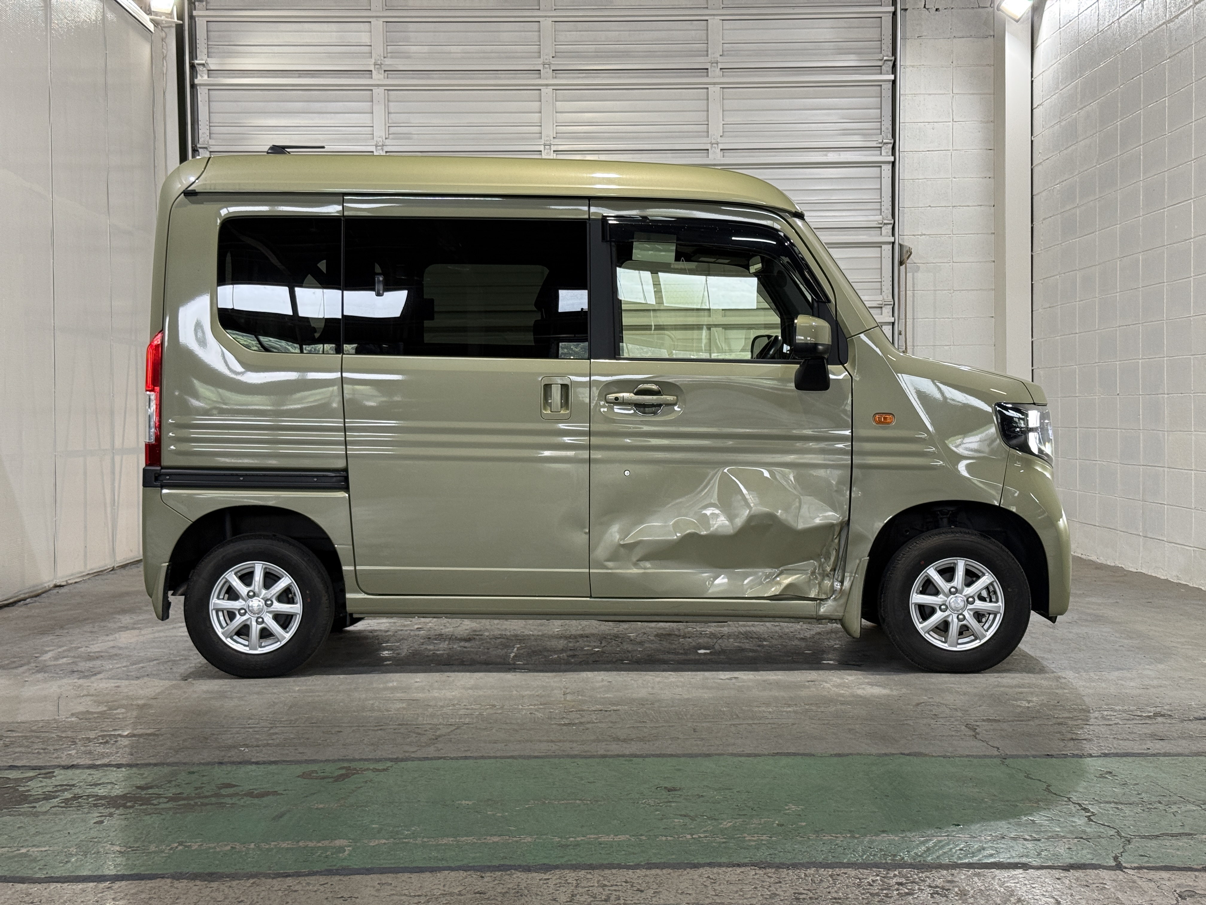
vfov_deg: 30.3
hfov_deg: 39.7
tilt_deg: -1.2
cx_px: 603
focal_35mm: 48
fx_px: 1672
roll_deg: +0.5
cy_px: 452
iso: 100
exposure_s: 1/60
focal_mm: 6.76
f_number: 1.78
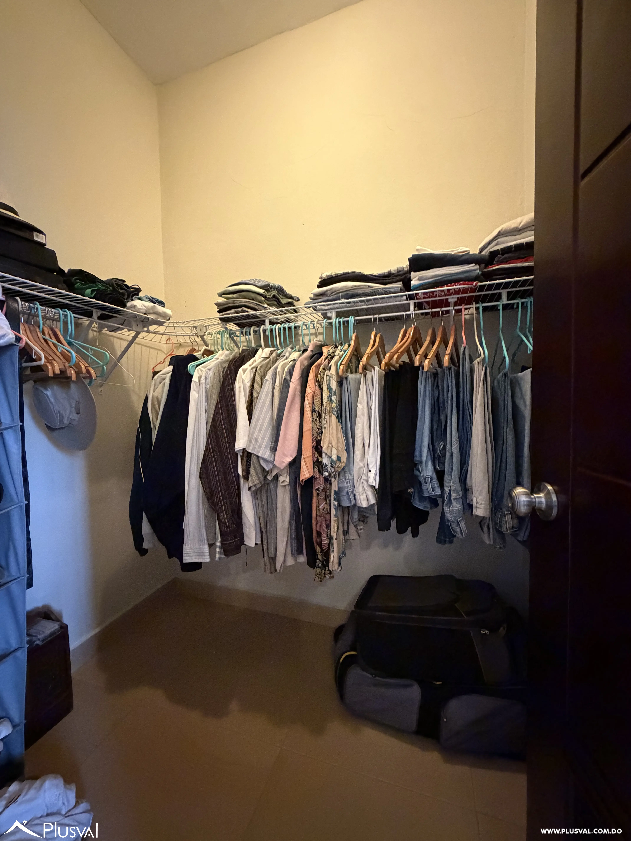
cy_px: 420
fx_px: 340
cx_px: 316
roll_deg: +0.6
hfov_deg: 85.7
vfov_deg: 102.1
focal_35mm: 14
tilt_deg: -2.6
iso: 1250
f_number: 2.2
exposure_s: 1/40
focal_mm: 2.22
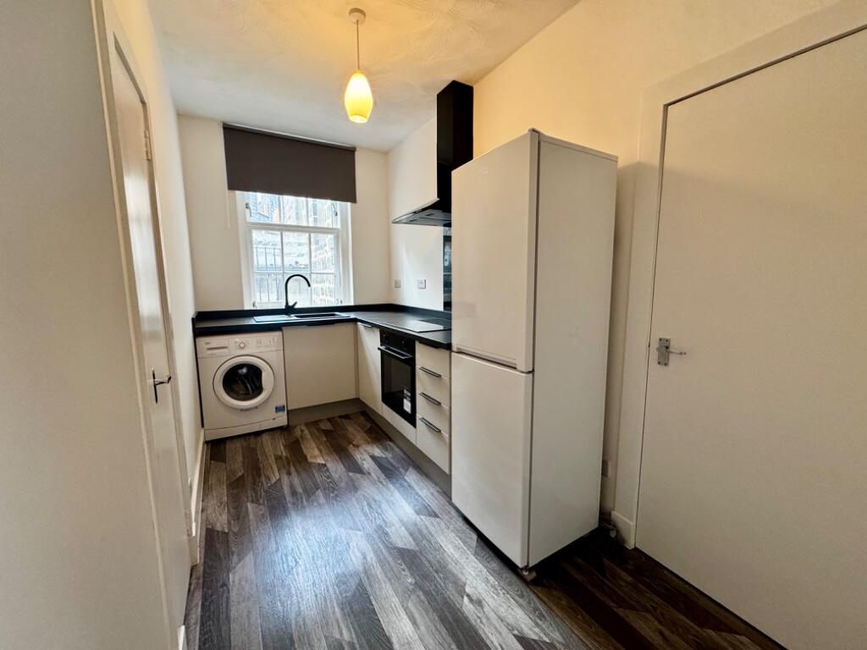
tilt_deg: -6.9
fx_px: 351
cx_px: 434
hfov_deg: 102.1
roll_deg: +0.2
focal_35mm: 14
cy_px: 325
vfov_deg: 85.7
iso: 320
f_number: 2.2
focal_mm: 2.22
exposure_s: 1/100
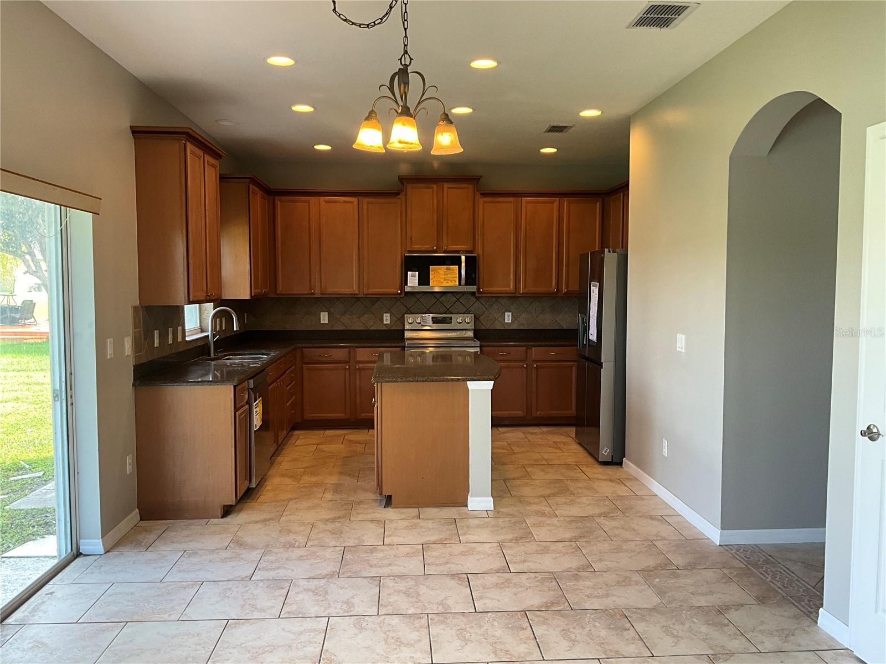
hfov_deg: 61.7
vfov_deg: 48.2
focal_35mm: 29
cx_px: 443
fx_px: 742
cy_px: 332
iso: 64
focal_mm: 3
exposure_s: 1/120
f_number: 1.8
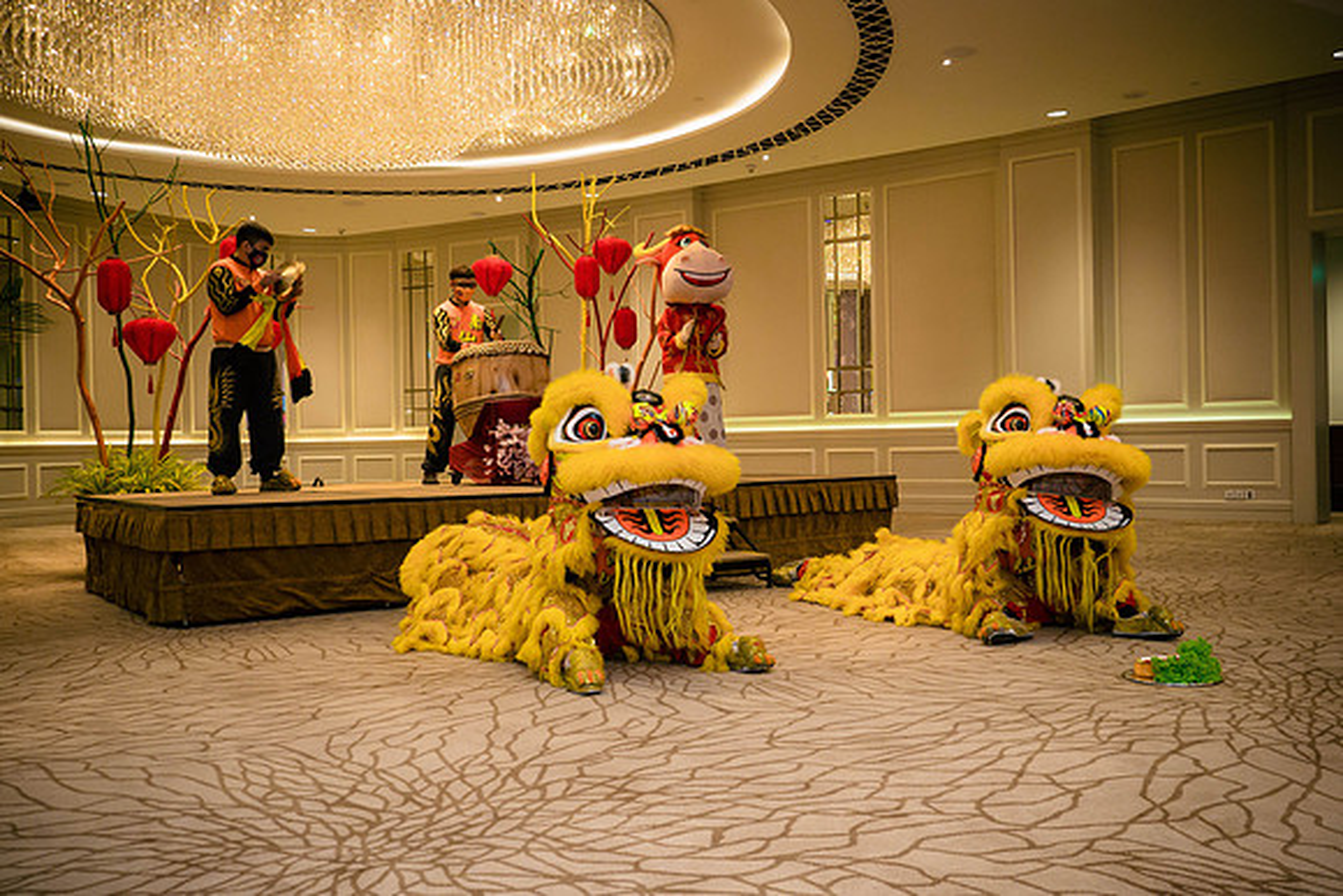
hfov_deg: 55.3
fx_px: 1281
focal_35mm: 34
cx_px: 672
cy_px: 448
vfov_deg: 38.6
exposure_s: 1/160
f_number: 2.8
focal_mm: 16
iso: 1000
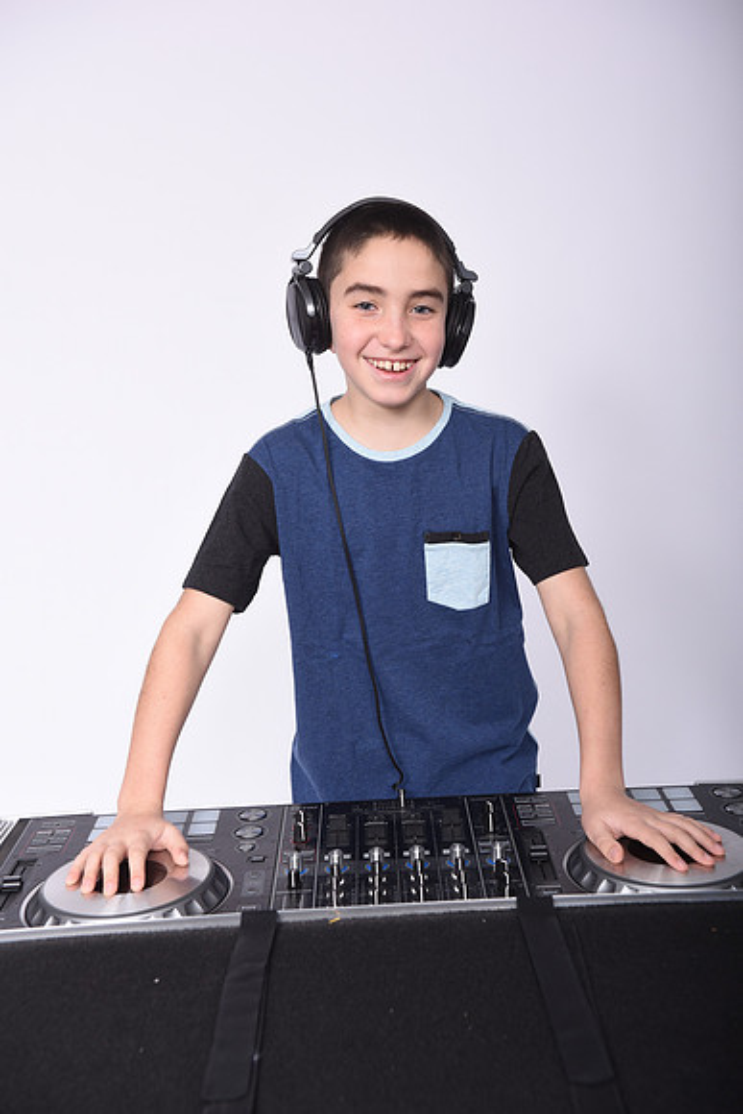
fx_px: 1361
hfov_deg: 30.5
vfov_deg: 44.5
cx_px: 372
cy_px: 557
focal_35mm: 44
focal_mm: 44
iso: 200
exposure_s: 1/250
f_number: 8
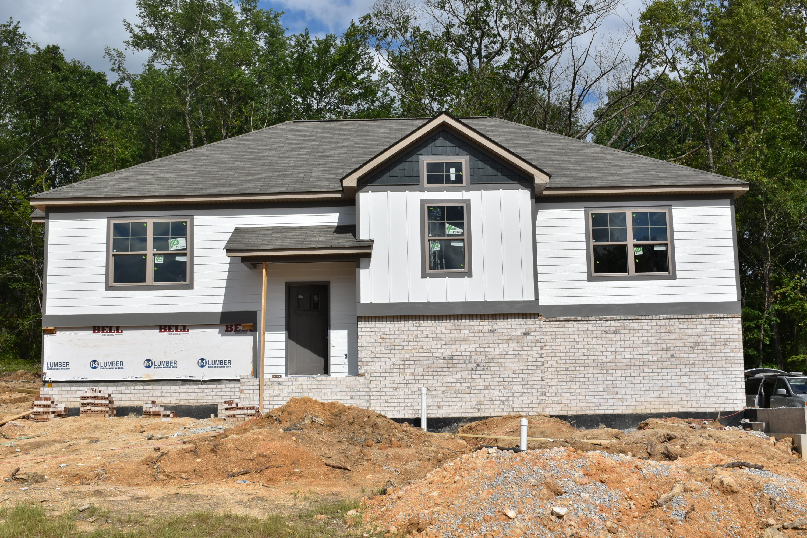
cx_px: 404
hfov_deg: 45.0
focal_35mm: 44
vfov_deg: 30.9
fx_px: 975
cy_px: 269
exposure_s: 1/640
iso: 200
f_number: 13
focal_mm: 29
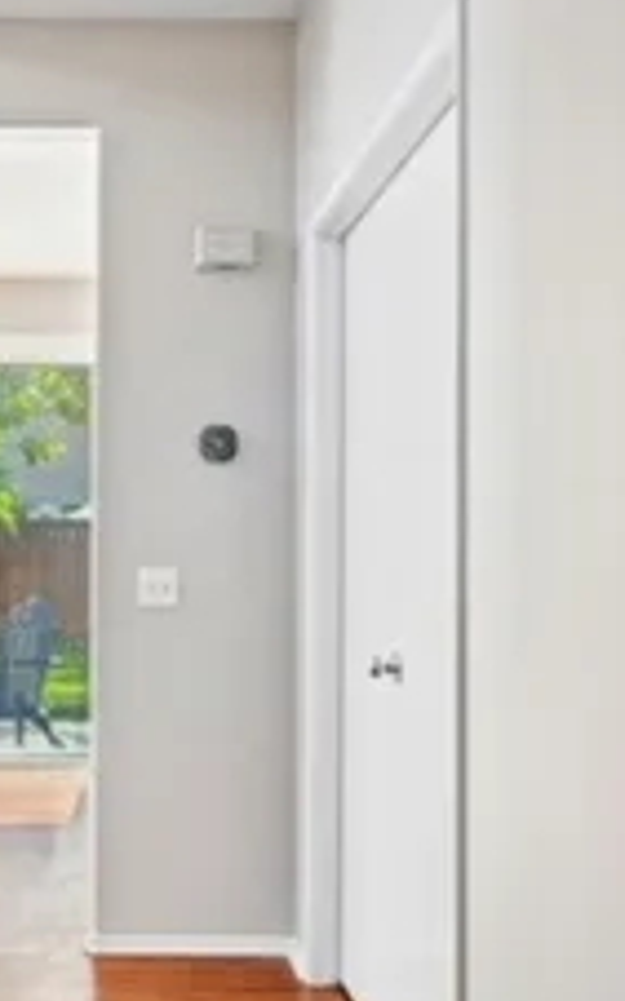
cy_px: 532
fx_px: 1446
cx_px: 122
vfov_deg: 38.2
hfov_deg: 24.0
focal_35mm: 53
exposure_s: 1/30
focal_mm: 14
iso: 320
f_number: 8
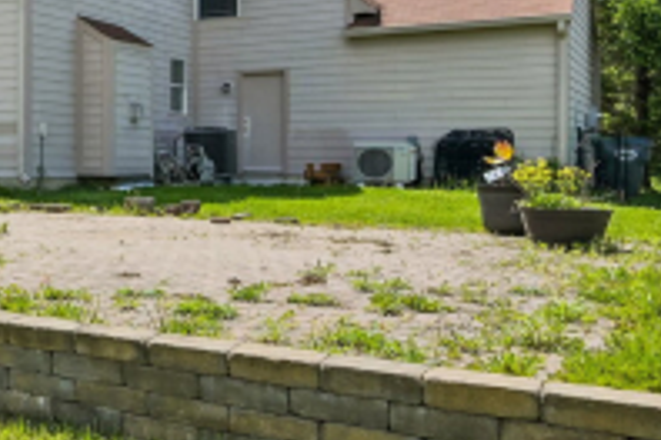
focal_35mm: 53
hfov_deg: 28.5
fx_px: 973
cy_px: 147
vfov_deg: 25.4
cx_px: -257
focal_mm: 14
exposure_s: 1/320
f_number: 8
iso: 100
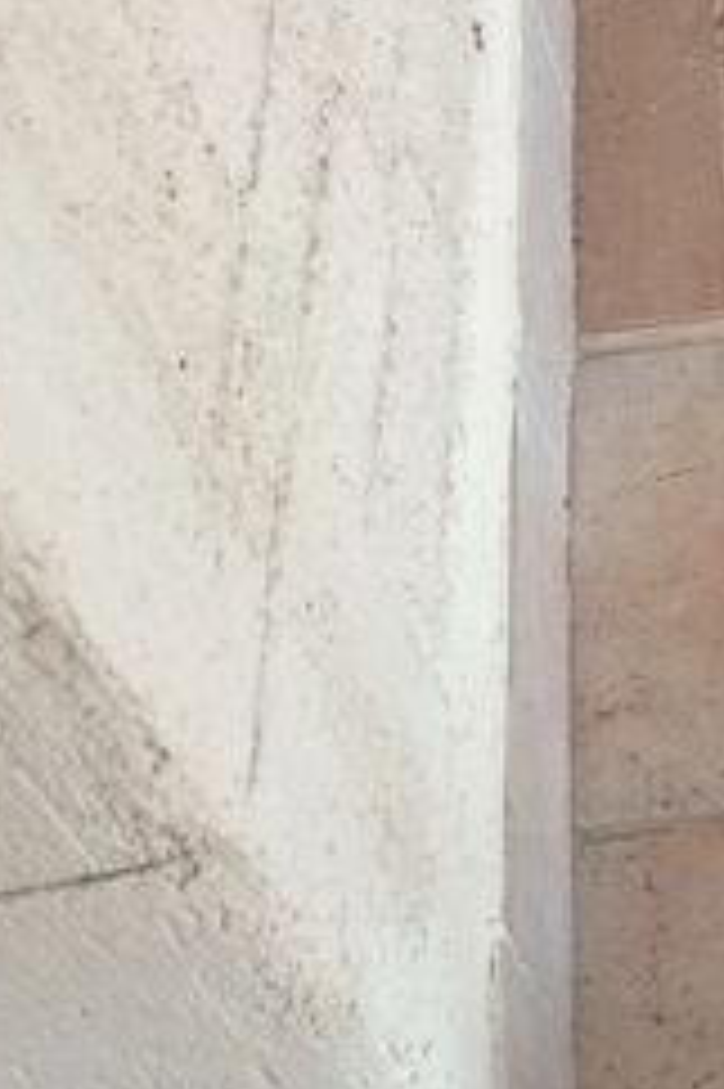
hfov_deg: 17.3
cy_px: 380
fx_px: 2235
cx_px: 944
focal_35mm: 74
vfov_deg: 27.2
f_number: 1.8
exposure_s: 1/50
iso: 70
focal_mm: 3.98
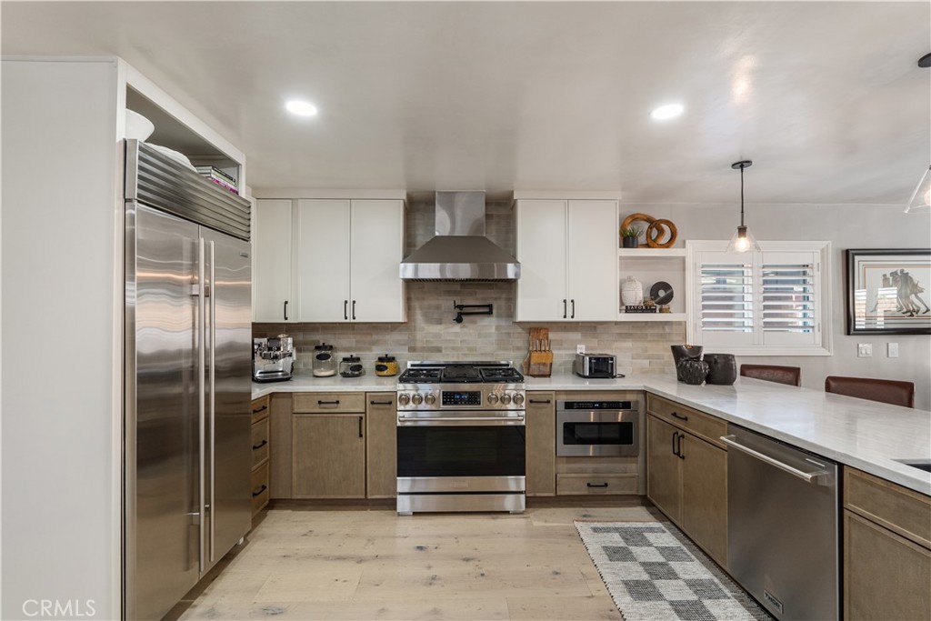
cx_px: 466
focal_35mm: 16
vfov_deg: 73.8
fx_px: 414
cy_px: 310
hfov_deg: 96.7
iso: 1000
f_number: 9
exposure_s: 1/13
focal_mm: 16
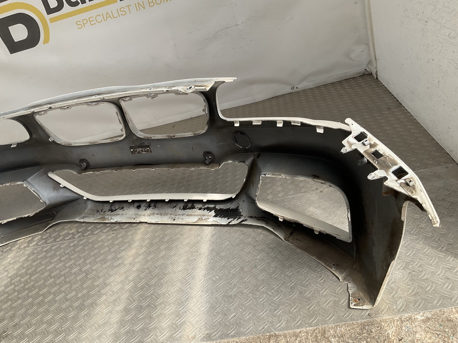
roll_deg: +16.7
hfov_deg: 61.7
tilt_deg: -27.6
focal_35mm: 29
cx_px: 229
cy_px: 172
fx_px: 384
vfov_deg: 48.2
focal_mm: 3
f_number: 1.8
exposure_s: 1/529
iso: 16
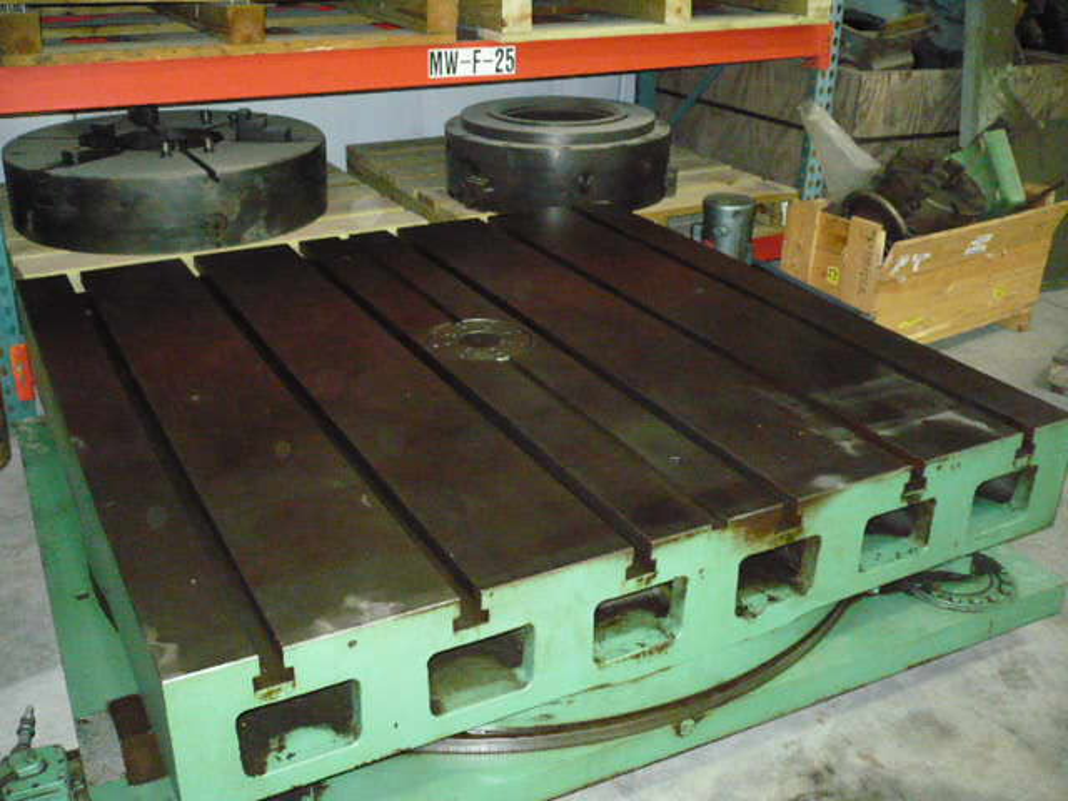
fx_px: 1080
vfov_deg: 40.7
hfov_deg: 52.6
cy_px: 400
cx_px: 534
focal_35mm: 35
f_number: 2.8
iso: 640
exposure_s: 1/30
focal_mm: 5.8
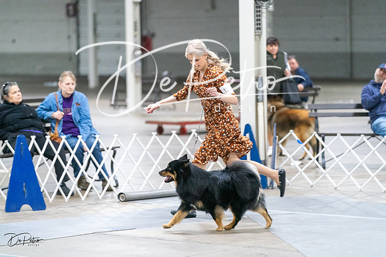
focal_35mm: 165
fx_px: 1769
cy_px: 128
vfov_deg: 8.3
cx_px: 193
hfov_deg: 12.4
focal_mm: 165
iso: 6400
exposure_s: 1/200
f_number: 2.8
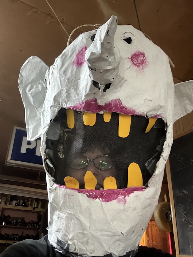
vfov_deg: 60.0
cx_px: 96
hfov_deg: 46.8
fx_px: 223
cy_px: 128
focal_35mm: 30
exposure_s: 1/24
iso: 640
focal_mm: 2.69
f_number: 1.9
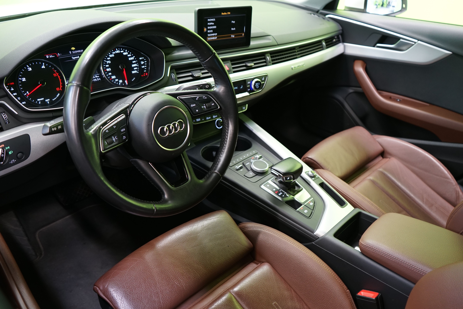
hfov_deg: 63.7
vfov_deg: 45.0
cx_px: 232
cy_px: 154
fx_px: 373
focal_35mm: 29
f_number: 4
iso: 800
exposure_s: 1/10
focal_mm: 29
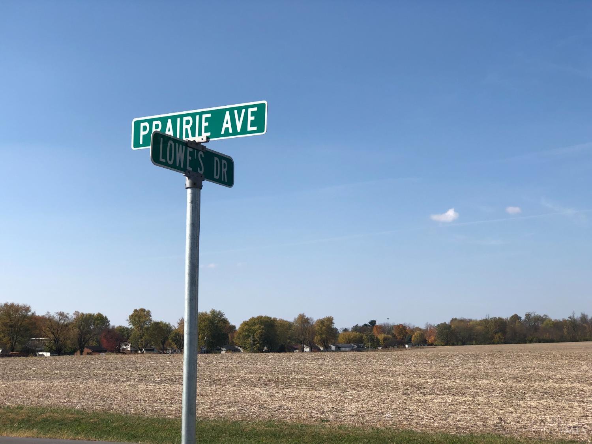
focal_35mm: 57
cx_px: 296
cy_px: 222
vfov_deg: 25.7
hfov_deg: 33.8
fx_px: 975
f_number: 2.8
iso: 20
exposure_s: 1/1200
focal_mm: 6.6
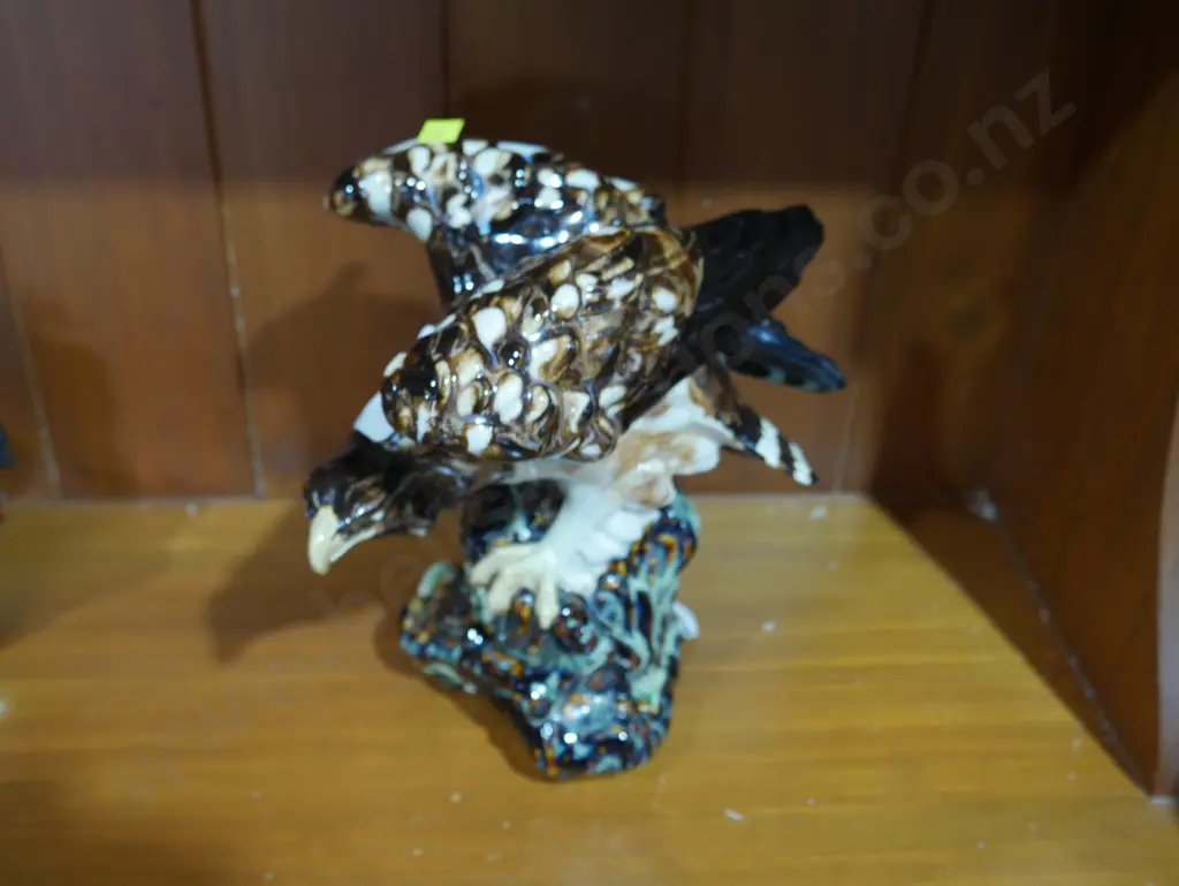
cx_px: 590
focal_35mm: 36
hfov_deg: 51.3
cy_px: 443
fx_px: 1227
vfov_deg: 39.7
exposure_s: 1/60
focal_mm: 18
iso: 1000
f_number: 4
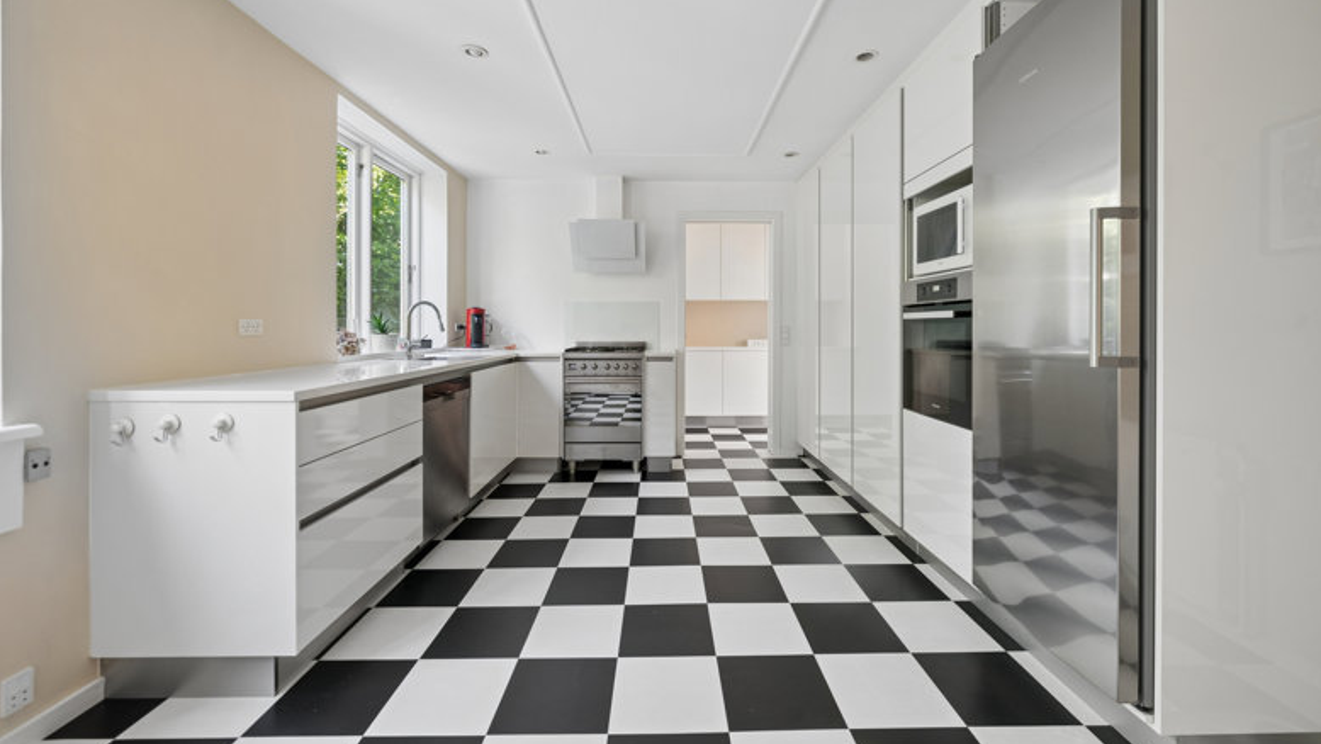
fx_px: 490
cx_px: 666
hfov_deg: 106.8
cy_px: 324
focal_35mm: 14
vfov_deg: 74.0
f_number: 5.6
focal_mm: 13
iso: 320
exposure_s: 1/20
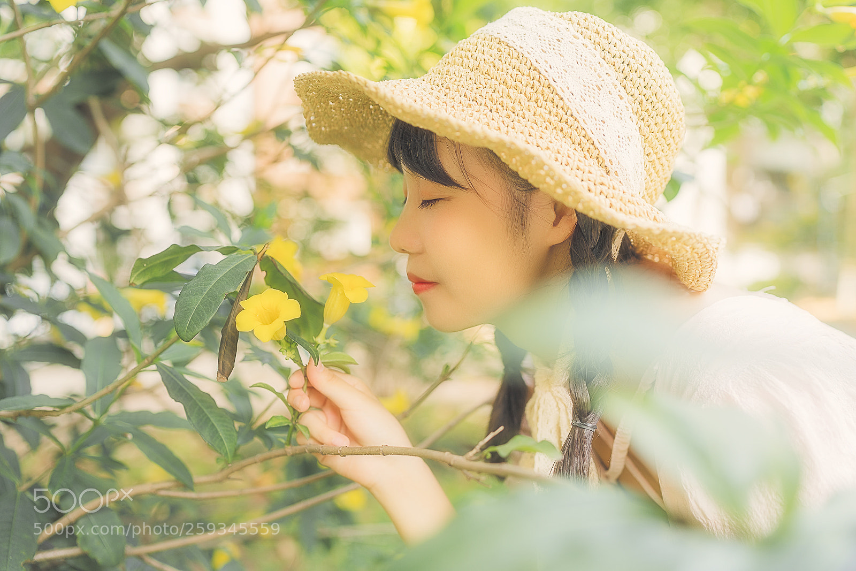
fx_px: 832
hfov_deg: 54.4
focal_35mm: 35
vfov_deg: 37.9
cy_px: 286
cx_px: 428
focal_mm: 35
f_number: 2.2
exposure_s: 1/40
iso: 125
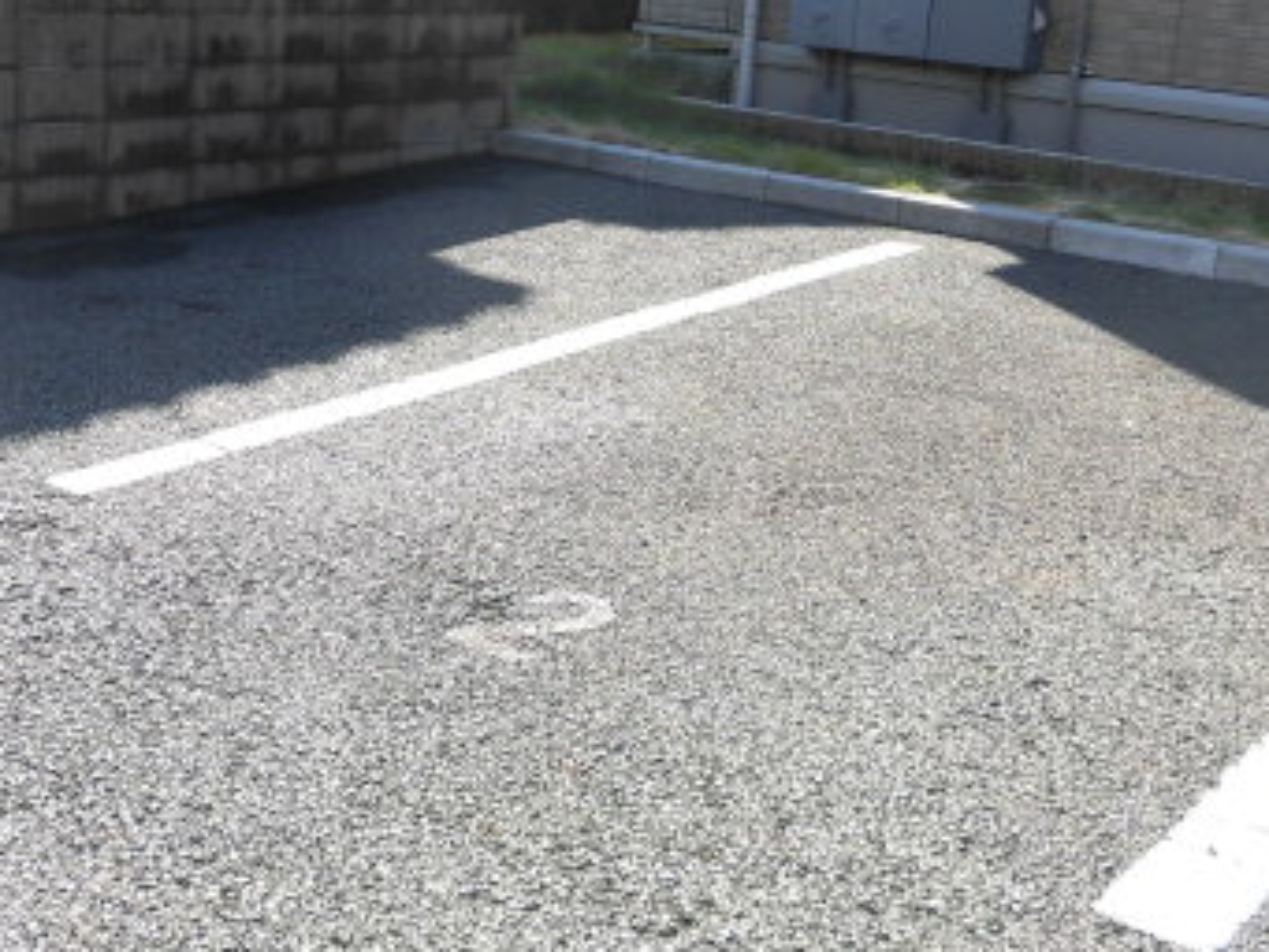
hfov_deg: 41.6
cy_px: 257
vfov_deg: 31.7
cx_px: 443
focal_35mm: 45
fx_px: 1650
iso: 100
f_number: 3.1
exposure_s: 1/320
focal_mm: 4.3
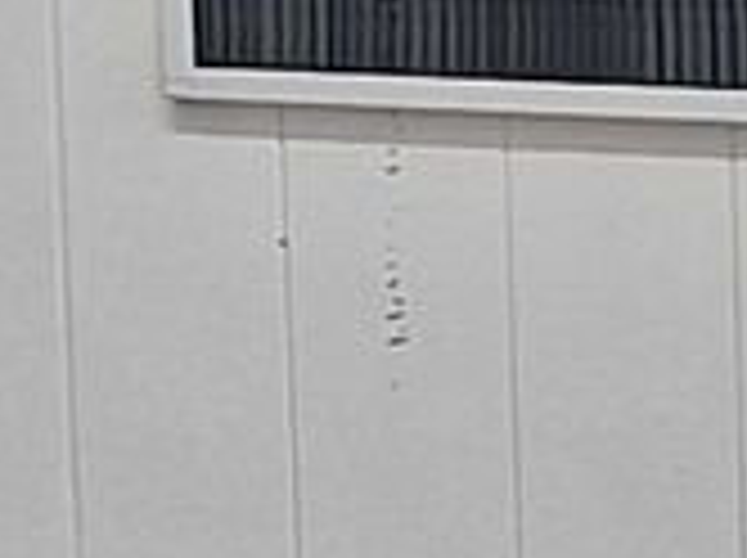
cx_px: 549
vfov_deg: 9.5
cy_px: -146
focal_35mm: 154
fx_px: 3318
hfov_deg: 12.8
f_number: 1.8
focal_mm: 5.54
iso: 50
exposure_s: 1/100
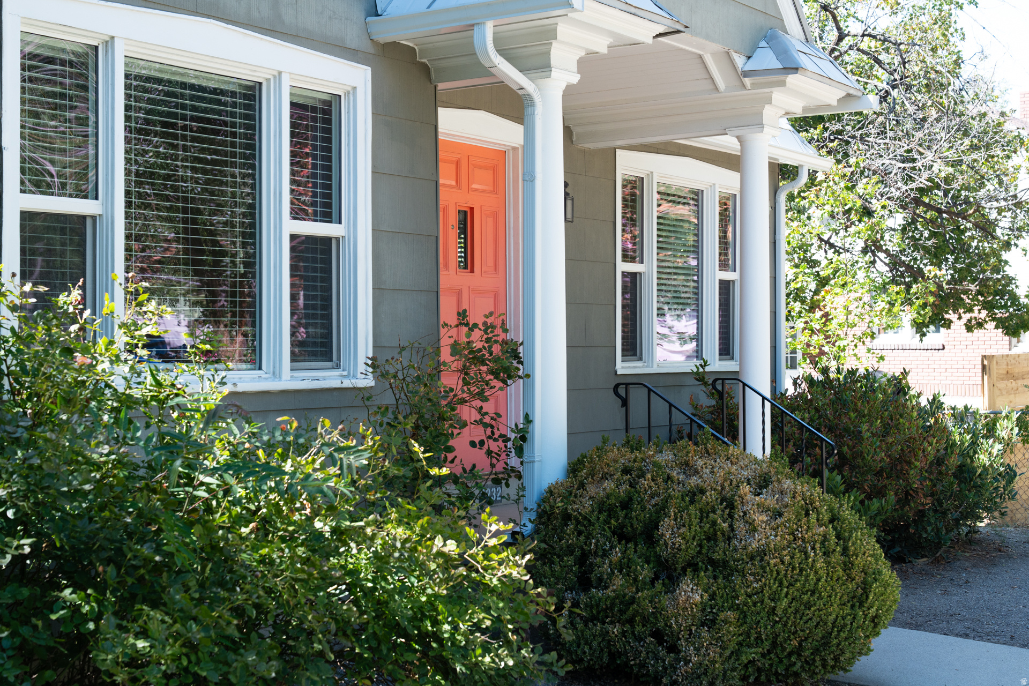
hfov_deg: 38.2
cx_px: 514
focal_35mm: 52
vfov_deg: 26.0
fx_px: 1485
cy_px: 343
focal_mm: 50
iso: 400
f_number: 5.6
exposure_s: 1/125
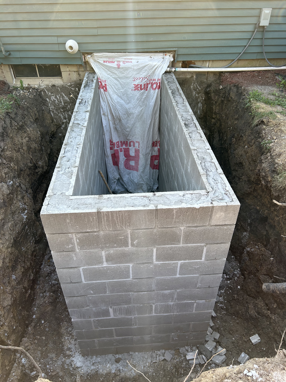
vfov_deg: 67.3
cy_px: 191
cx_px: 143
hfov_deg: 53.1
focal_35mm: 26
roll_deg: -0.6
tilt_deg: -37.2
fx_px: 286
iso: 40
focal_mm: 5.7
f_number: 1.5
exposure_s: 1/289
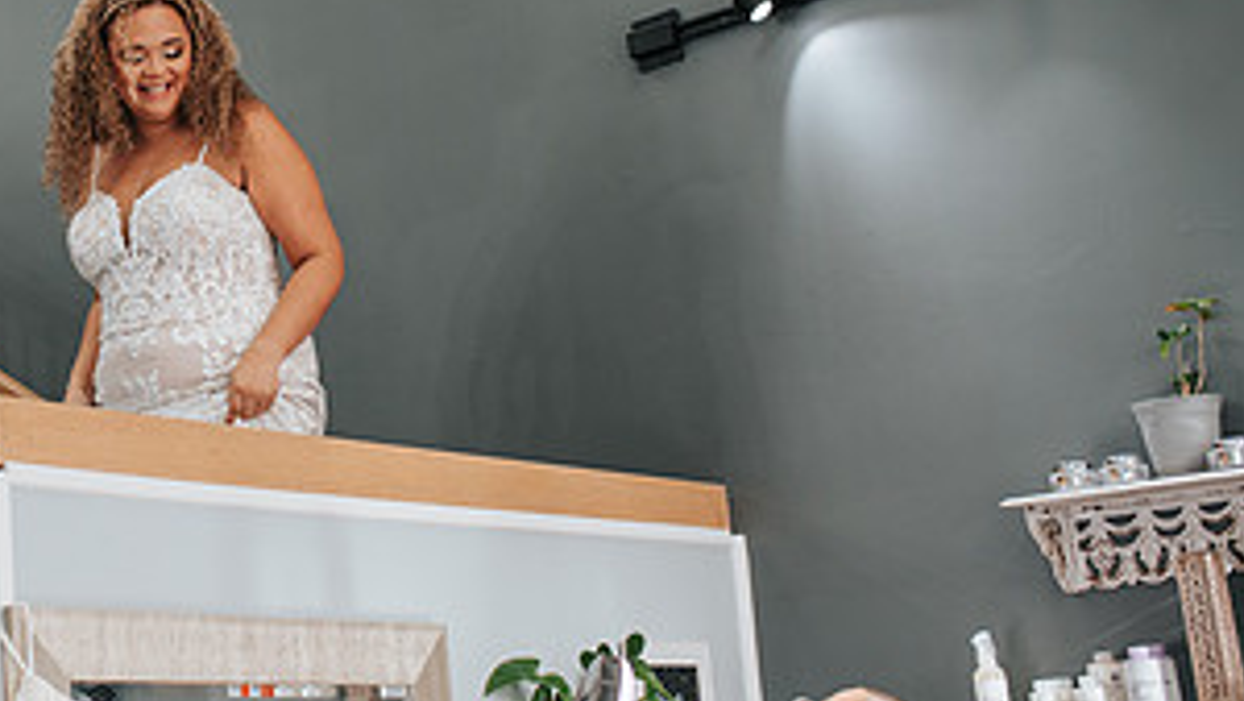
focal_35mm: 71
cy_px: 209
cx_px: 112
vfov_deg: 17.0
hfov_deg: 28.5
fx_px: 2343
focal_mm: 35
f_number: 2.8
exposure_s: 1/320
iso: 400
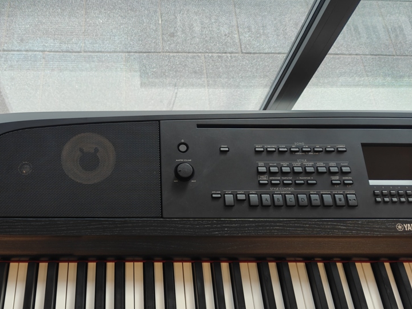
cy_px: 213
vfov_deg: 43.3
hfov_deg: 55.4
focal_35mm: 32
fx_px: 381
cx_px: 130
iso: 640
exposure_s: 1/125
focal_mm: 6.06
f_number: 1.6
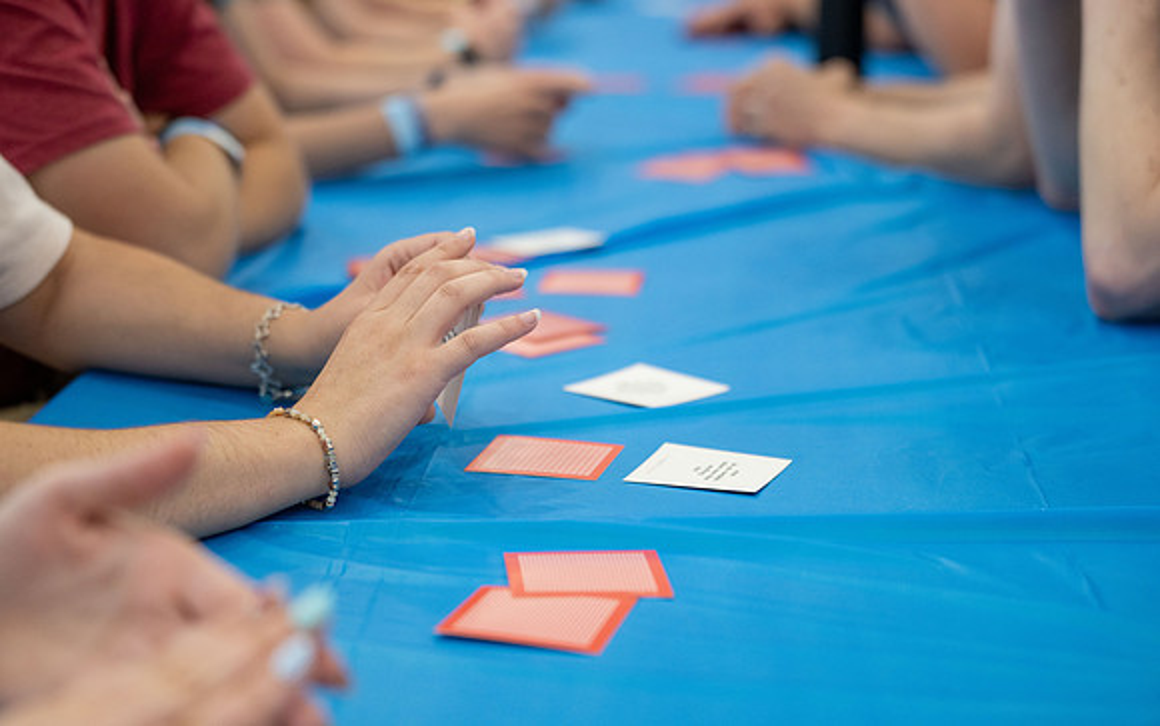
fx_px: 2278
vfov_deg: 18.1
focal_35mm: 72
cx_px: 581
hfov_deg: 28.6
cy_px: 382
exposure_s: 1/250
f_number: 2.8
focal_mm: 70
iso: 800
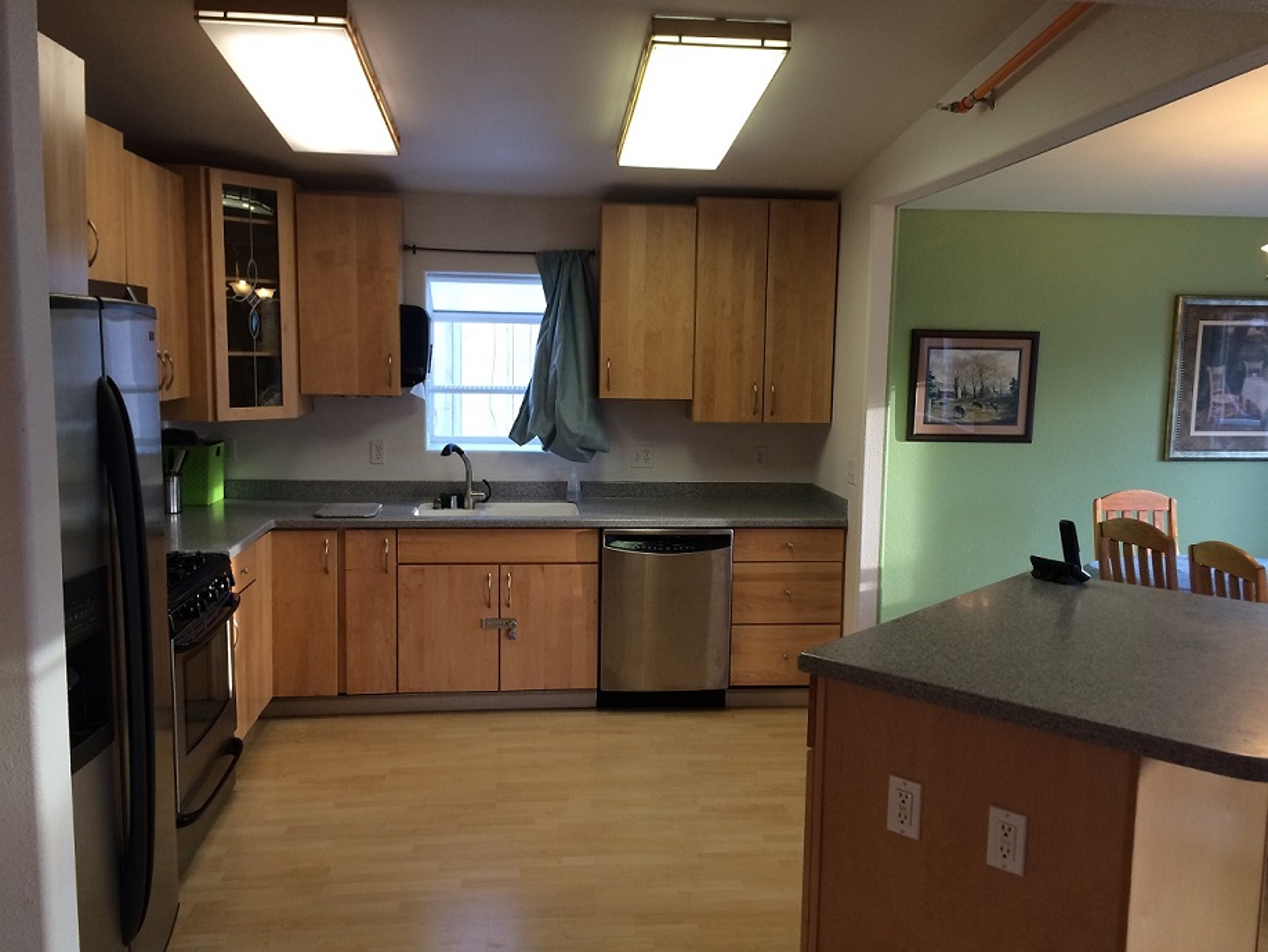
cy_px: 476
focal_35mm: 29
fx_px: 1063
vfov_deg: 48.2
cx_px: 634
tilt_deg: -6.0
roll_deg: -0.8
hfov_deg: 61.6
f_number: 2.2
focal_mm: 4.15
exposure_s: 1/30
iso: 32
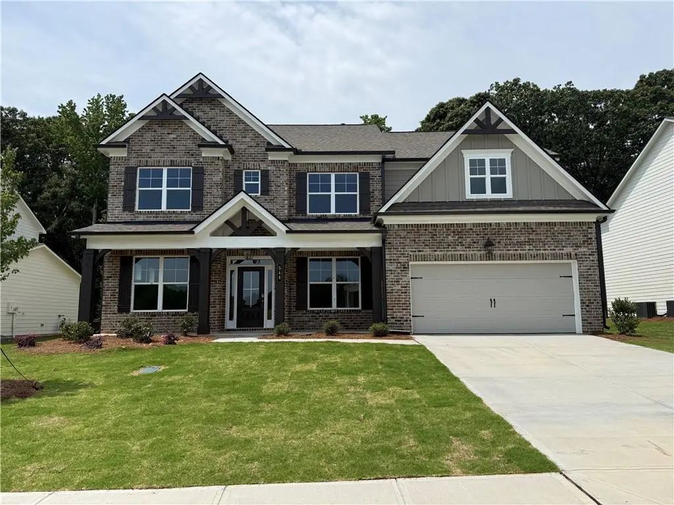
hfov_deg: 71.6
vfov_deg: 56.8
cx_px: 337
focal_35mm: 24
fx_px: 467
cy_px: 252
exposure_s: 1/7353
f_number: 1.78
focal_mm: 6.76
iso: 80
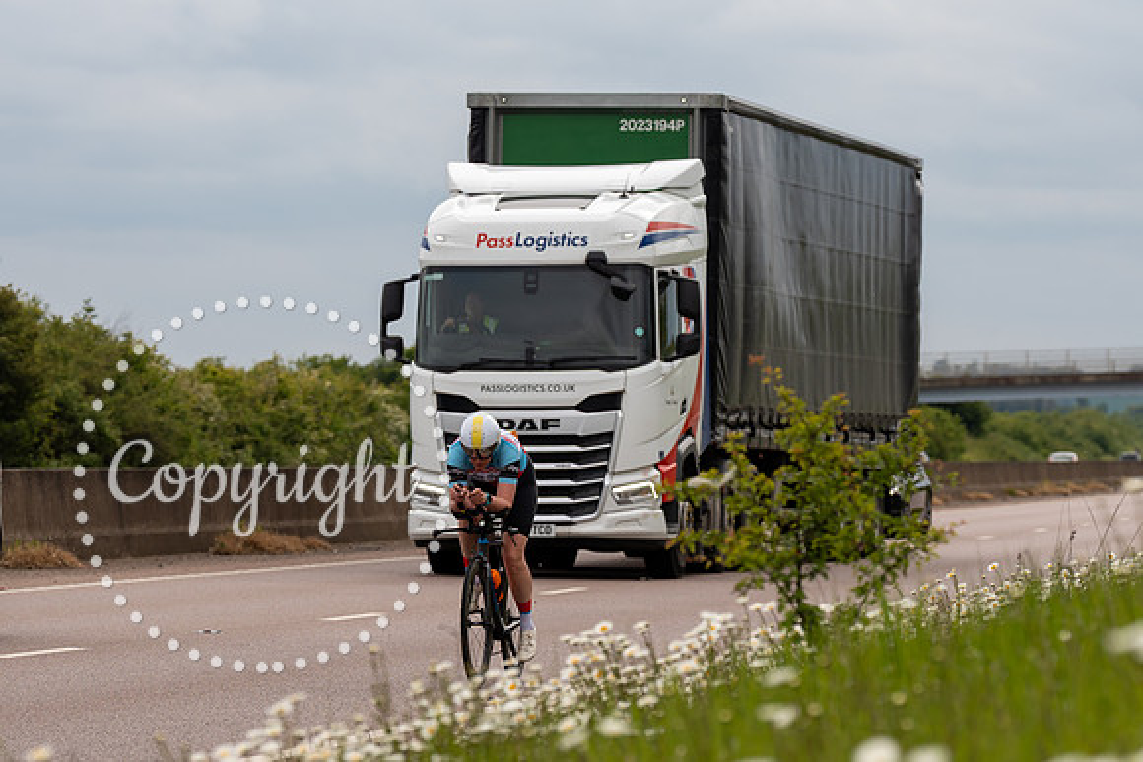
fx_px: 6204
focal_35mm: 195
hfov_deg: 10.5
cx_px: 516
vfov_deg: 7.0
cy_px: 473
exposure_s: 1/1000
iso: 125
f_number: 4
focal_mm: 117
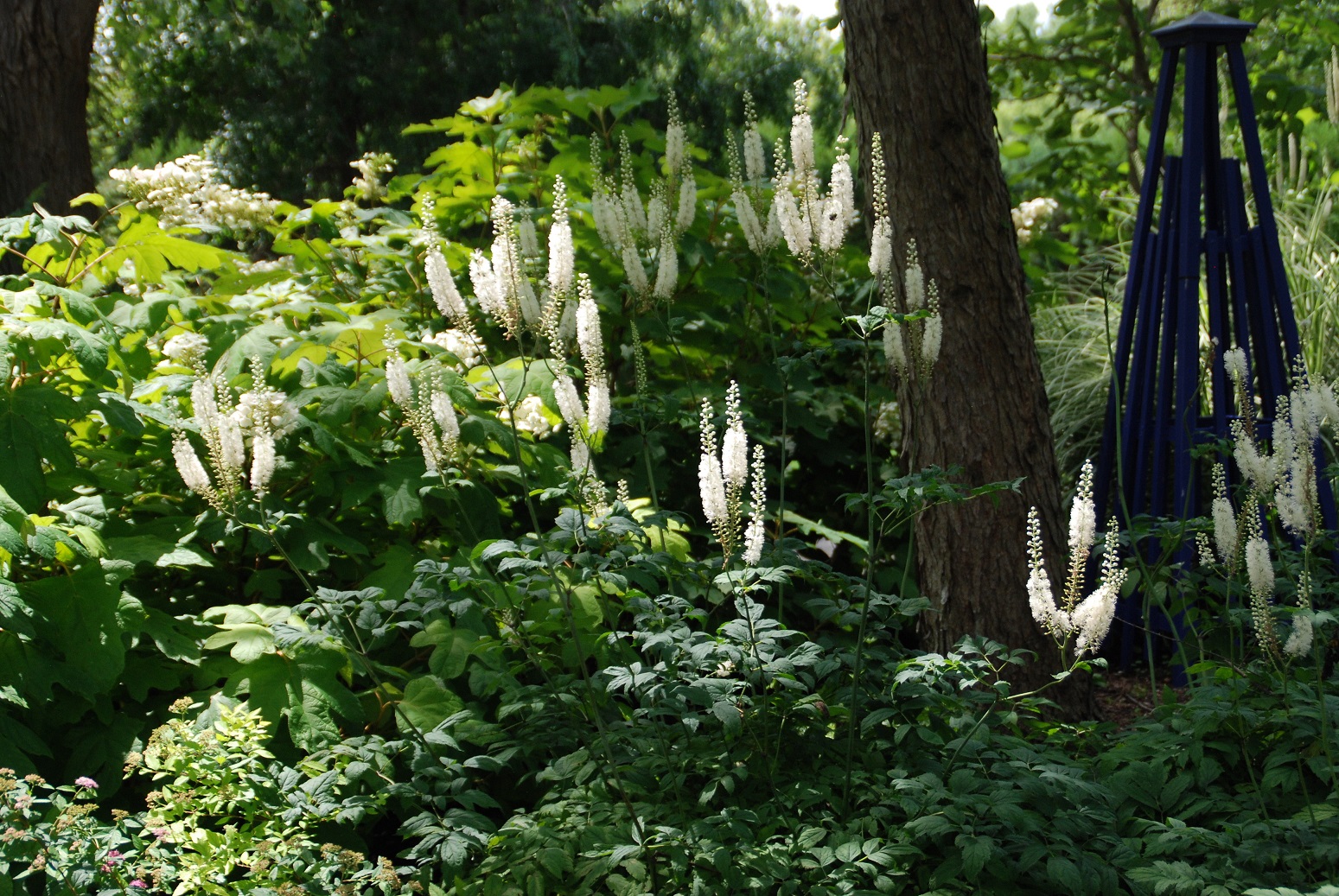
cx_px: 670
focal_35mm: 63
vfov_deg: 21.6
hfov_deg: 31.9
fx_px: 2346
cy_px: 448
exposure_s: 1/500
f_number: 4.8
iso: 360
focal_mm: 42
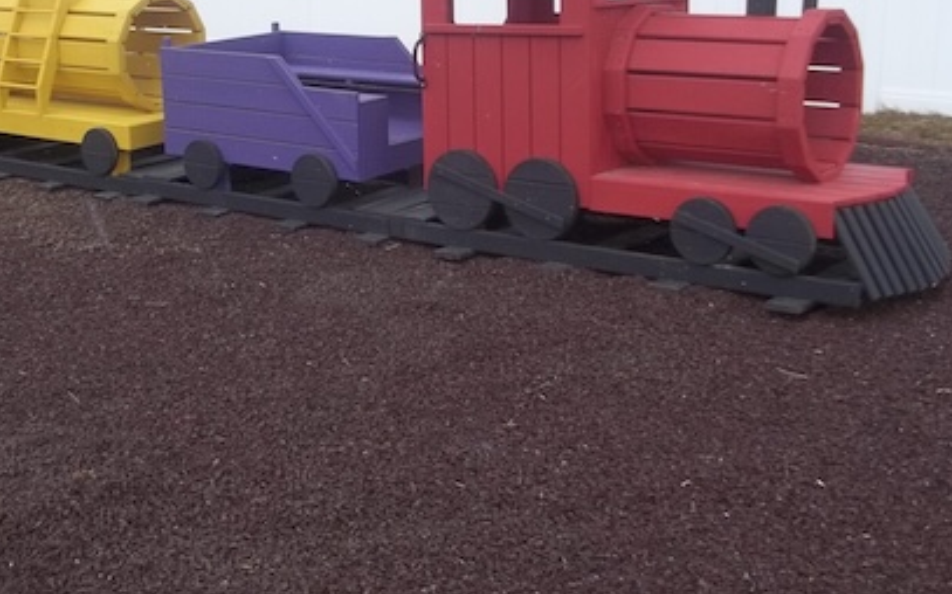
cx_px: 349
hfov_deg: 40.0
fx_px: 1297
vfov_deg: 25.5
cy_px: 147
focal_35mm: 50
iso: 64
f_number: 2.9
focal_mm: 5.7
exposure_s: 1/125
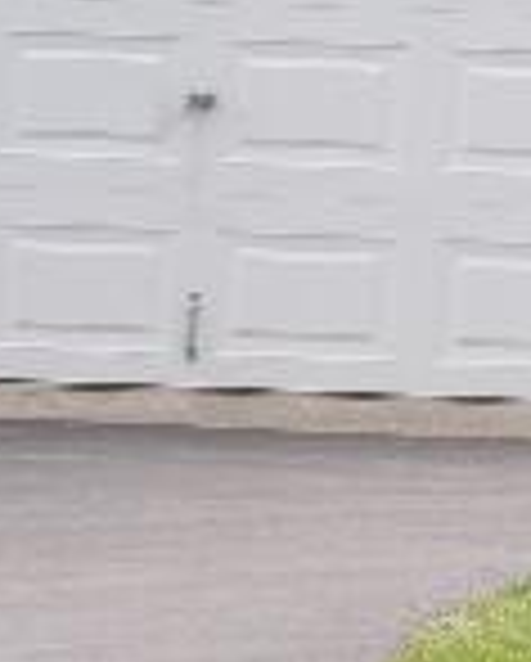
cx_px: 1152
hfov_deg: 3.0
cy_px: -185
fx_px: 9900
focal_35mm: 505
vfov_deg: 3.8
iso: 110
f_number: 4.8
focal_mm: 21.5
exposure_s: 1/200
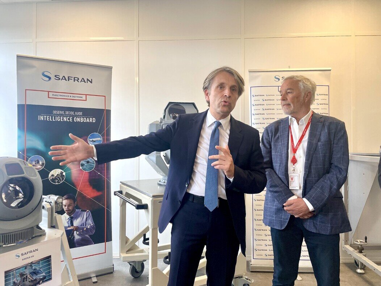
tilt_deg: +0.0
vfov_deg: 53.1
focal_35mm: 26
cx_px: 190
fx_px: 286
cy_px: 143
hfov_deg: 67.3
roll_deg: +0.3
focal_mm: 4.2
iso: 80
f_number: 1.6
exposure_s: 1/100
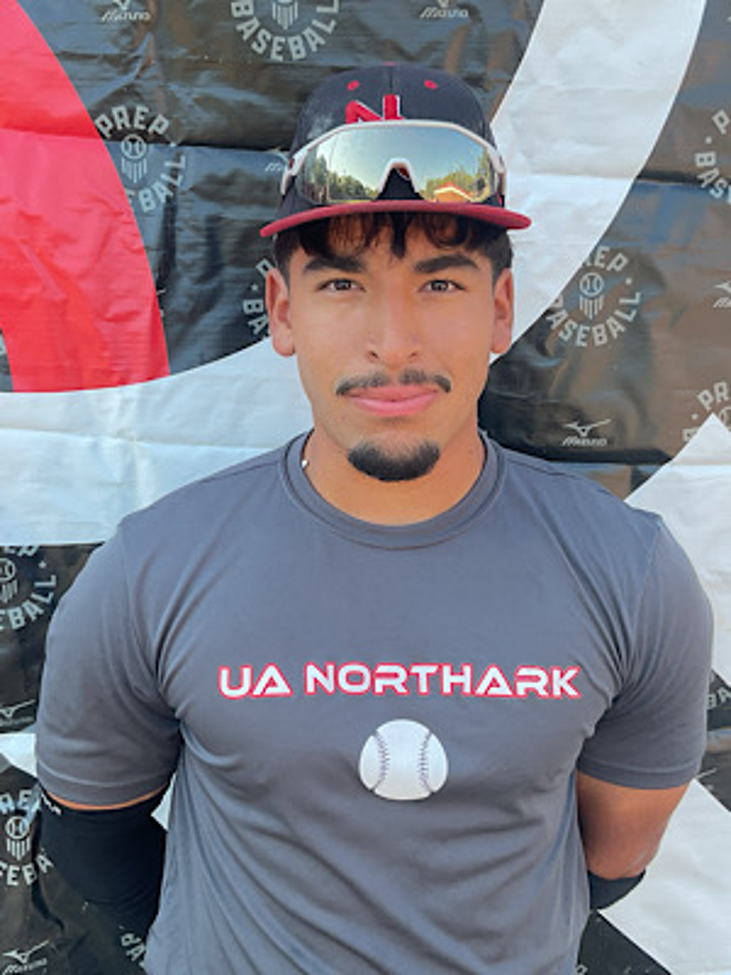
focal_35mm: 29
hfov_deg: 48.2
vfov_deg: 61.7
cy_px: 488
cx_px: 366
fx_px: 817
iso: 16
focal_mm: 3
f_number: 1.8
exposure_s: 1/130
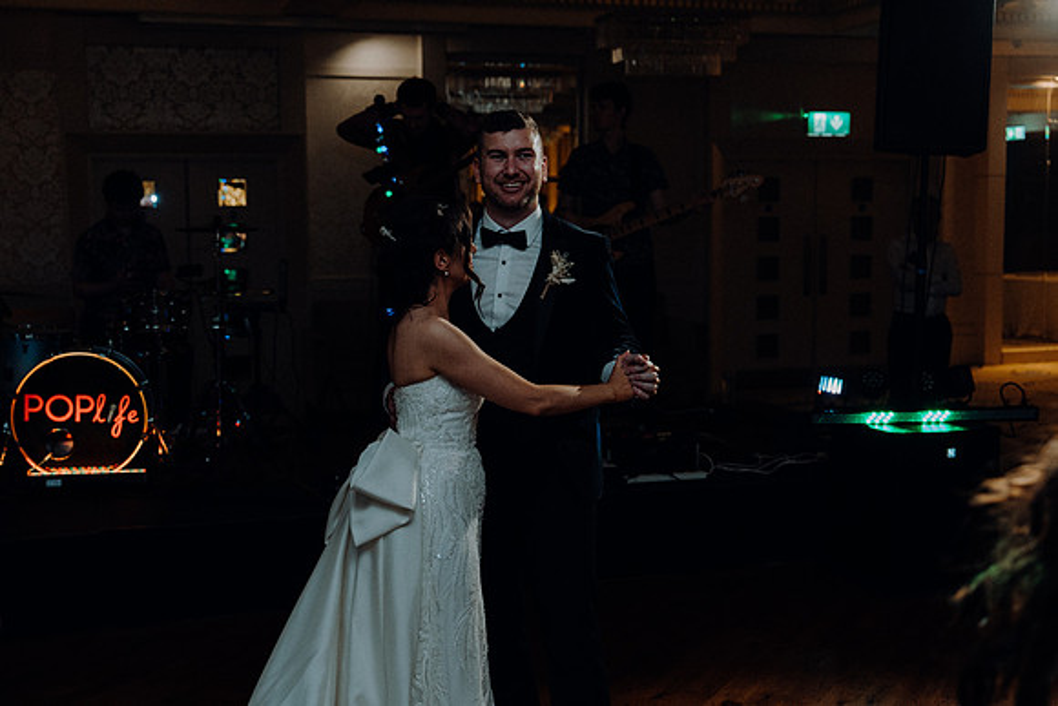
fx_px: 1323
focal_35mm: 45
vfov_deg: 29.9
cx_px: 529
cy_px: 353
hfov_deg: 43.6
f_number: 3.5
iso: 2500
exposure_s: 1/160
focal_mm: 45
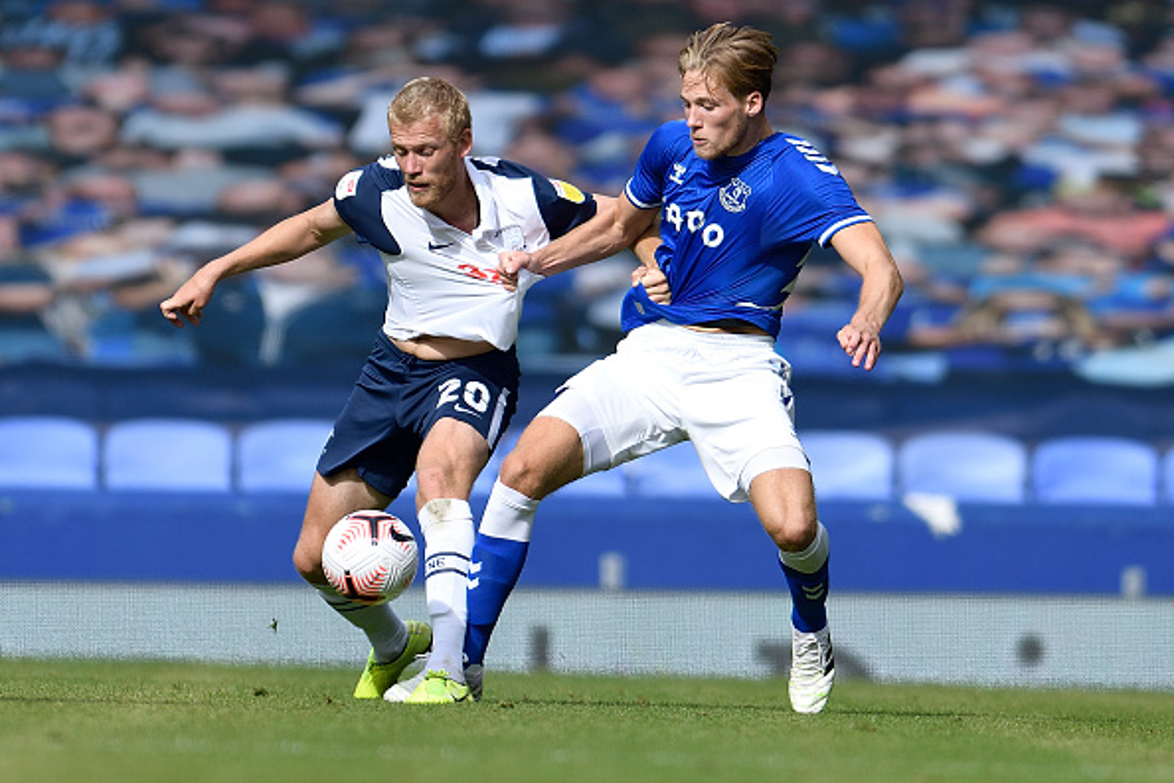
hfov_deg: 3.4
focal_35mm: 600
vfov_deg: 2.3
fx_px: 19565
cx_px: 587
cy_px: 392
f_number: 2.8
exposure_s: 1/2000
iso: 160
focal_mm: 400
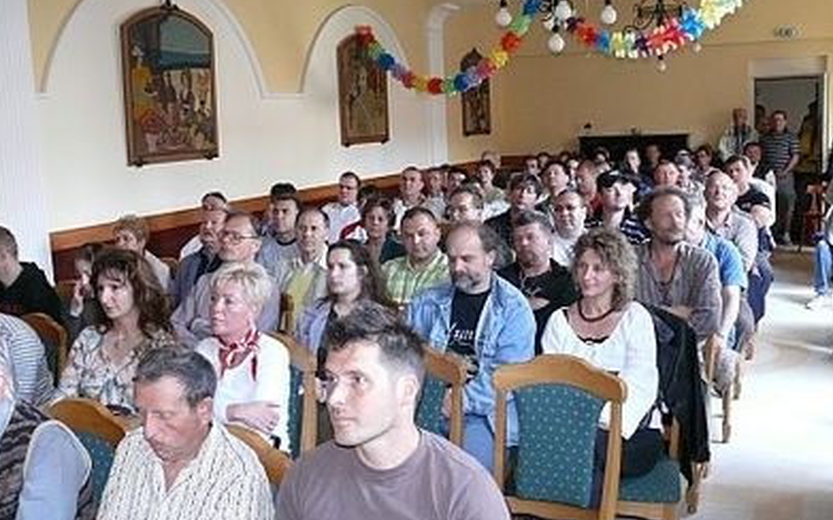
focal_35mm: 38
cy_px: 275
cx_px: 415
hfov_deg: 51.6
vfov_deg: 33.5
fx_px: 862
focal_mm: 7.4
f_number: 2.8
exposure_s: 1/30
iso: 400
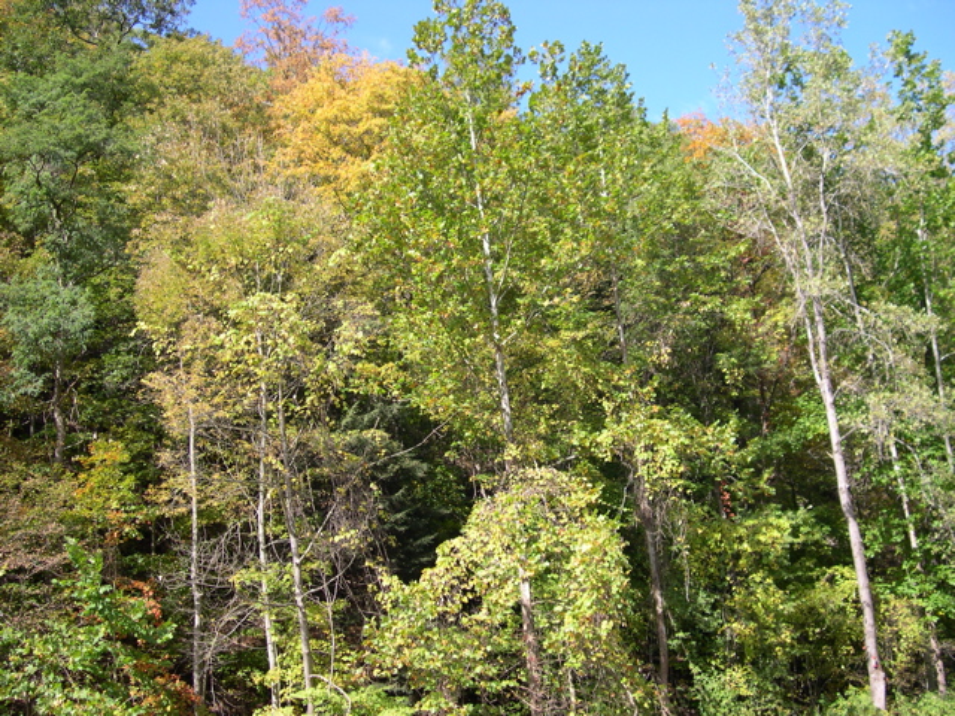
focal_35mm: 38
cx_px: 478
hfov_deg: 49.0
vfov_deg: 37.7
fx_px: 1048
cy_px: 358
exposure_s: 1/349
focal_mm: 8
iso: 100
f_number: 2.8
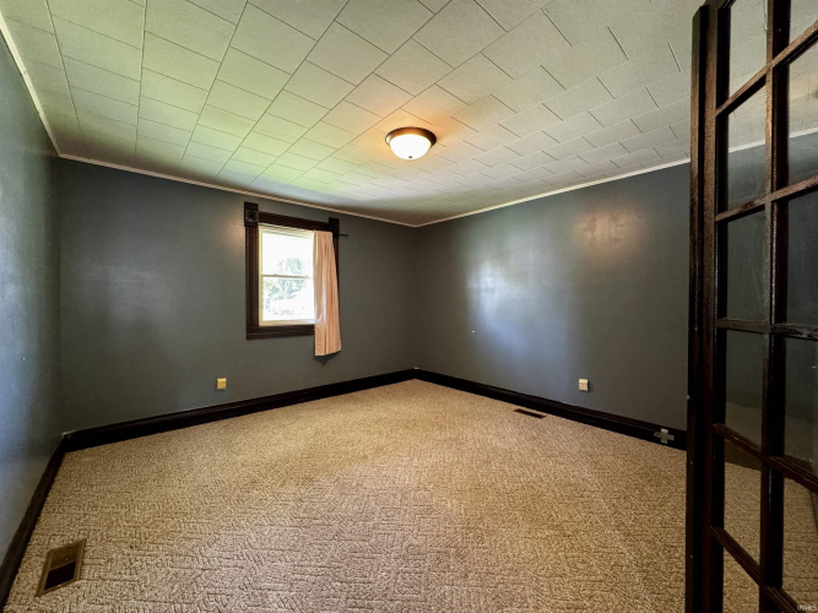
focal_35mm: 14
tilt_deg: -0.6
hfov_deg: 102.1
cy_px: 306
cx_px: 409
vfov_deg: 85.7
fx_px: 331
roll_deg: -0.4
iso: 800
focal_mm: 2.22
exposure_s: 1/60
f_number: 2.2
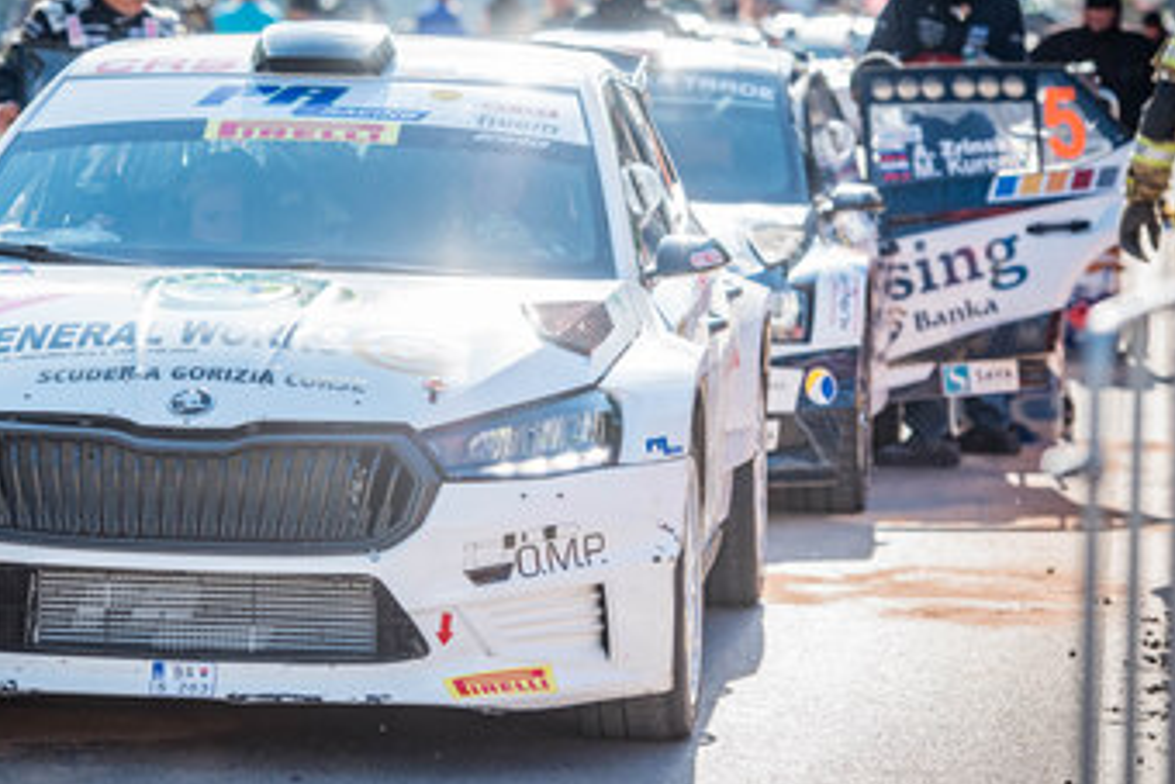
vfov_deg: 8.0
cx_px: 411
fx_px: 5616
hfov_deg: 11.9
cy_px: 287
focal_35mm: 172
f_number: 3.5
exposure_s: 1/4000
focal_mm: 130
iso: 800
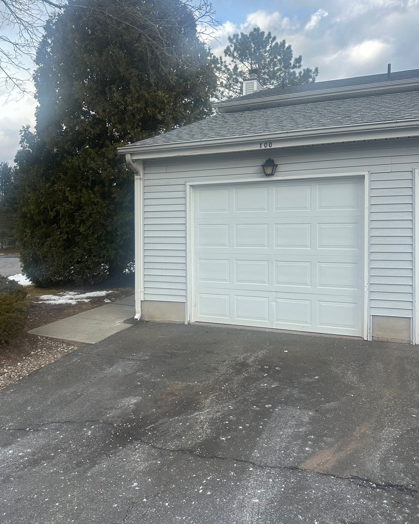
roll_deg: +0.6
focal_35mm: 30
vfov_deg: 58.7
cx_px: 170
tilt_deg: +0.1
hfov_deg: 48.2
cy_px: 239
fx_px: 465
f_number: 1.78
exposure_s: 1/2252
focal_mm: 6.86
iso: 80
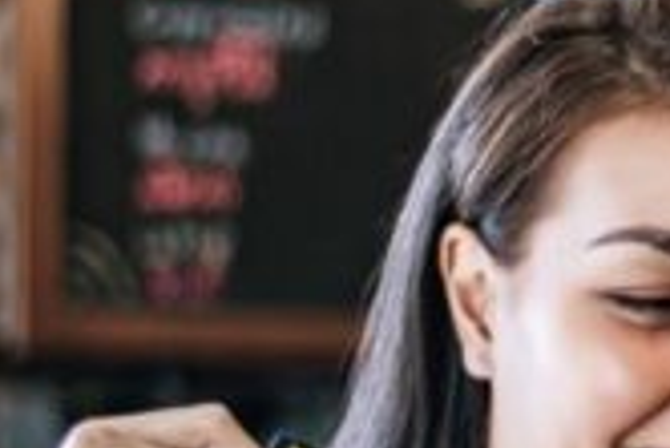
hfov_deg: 6.6
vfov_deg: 4.6
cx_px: 1485
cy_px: 254
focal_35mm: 301
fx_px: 5607
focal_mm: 50
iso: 400
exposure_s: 1/160
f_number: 1.8
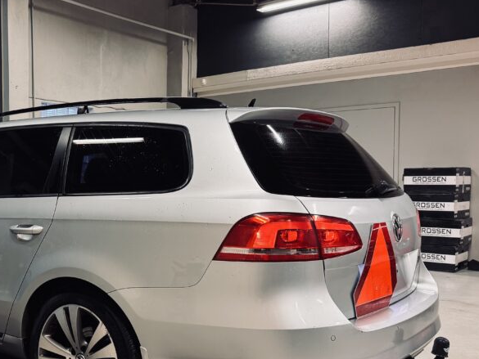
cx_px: 109
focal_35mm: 42
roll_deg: +0.7
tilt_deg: -2.1
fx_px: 581
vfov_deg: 34.3
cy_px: 203
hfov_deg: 43.1
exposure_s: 1/50
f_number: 1.78
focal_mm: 6.76
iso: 250
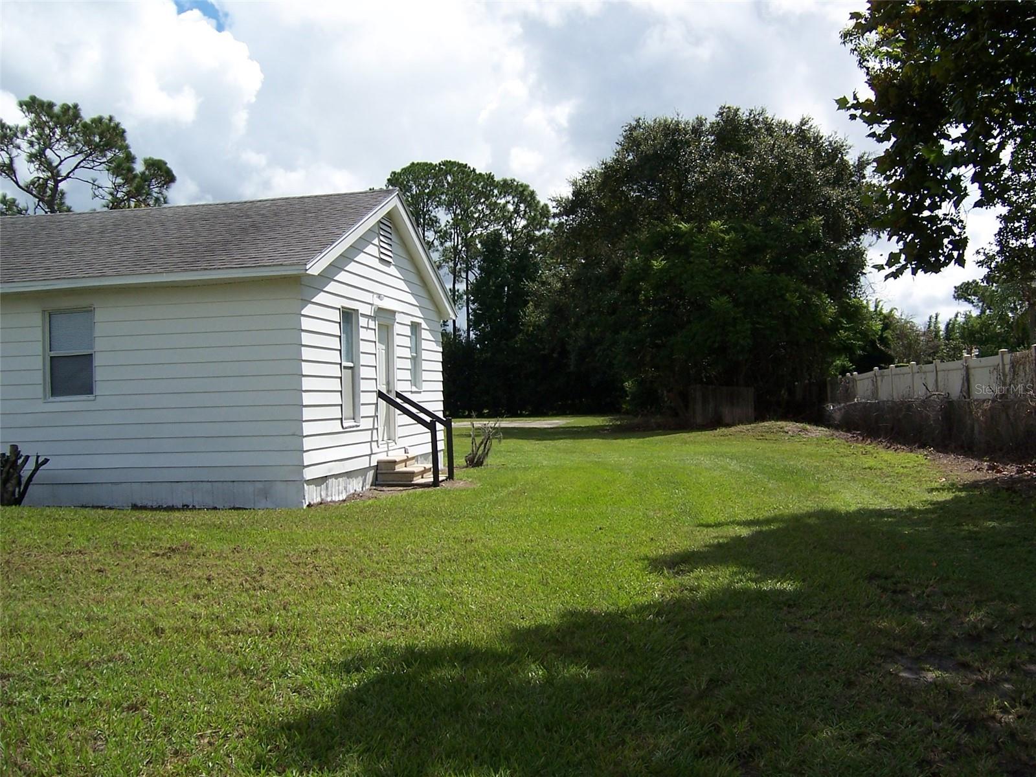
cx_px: 518
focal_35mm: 33
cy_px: 388
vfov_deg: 42.9
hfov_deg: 55.4
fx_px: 988
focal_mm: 5.5
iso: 80
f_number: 4
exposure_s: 1/750
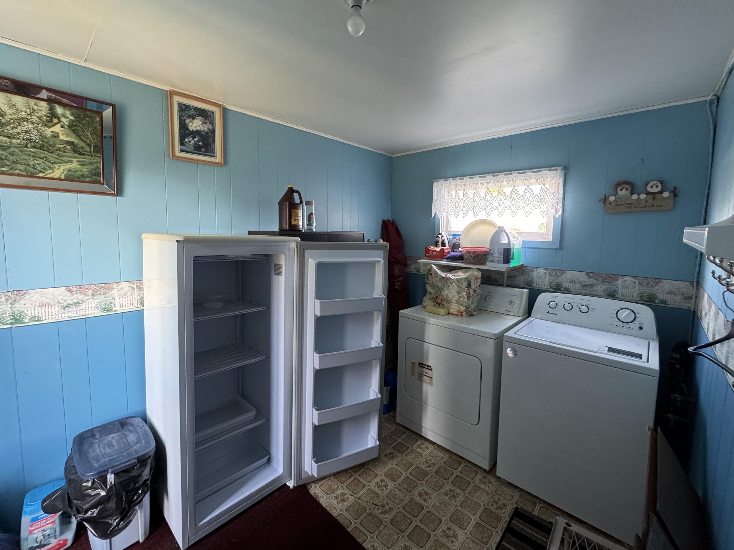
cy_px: 258
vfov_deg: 81.6
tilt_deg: -5.7
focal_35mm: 15
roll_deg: -1.2
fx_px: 318
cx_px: 368
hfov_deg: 98.2
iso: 320
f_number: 2.2
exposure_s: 1/87
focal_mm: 2.22
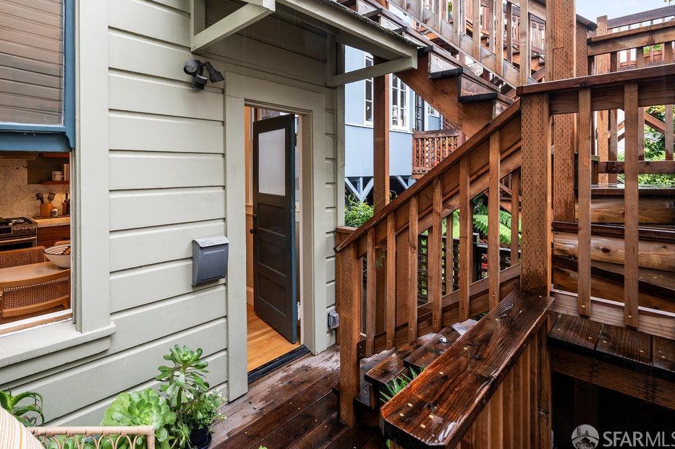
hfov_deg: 86.2
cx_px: 252
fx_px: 349
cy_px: 166
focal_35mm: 19
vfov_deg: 64.5
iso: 400
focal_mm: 14.5
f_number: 9
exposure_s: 1/30
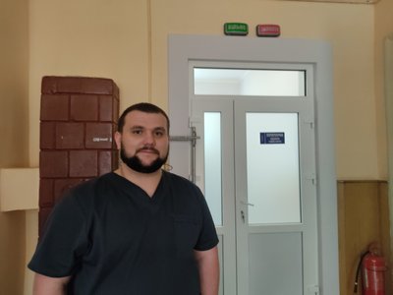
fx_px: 295
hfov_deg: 67.3
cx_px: 196
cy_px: 148
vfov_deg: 53.1
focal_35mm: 26
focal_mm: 4.74
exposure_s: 1/25
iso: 510
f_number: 1.79
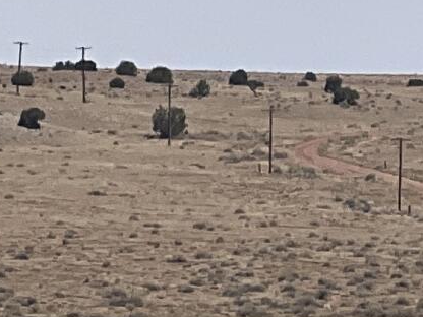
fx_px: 6782
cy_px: 528
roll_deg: -0.3
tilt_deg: -2.6
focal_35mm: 555
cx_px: 1430
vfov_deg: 2.7
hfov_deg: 3.5
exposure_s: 1/1393
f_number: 2.8
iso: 32
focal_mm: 9
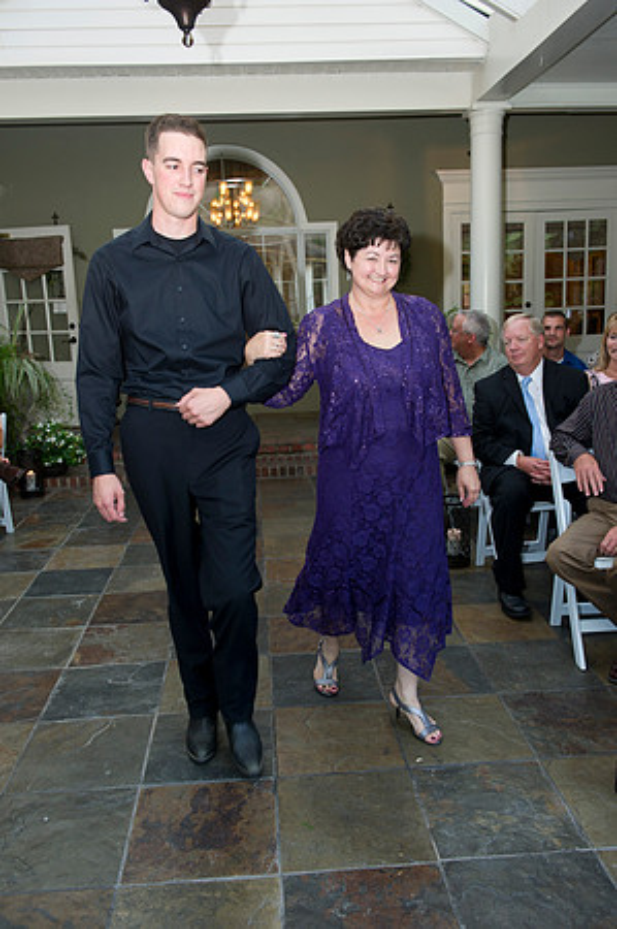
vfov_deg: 58.8
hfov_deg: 41.0
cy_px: 464
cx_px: 308
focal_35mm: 32
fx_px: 825
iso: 800
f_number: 5
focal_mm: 32
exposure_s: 1/100
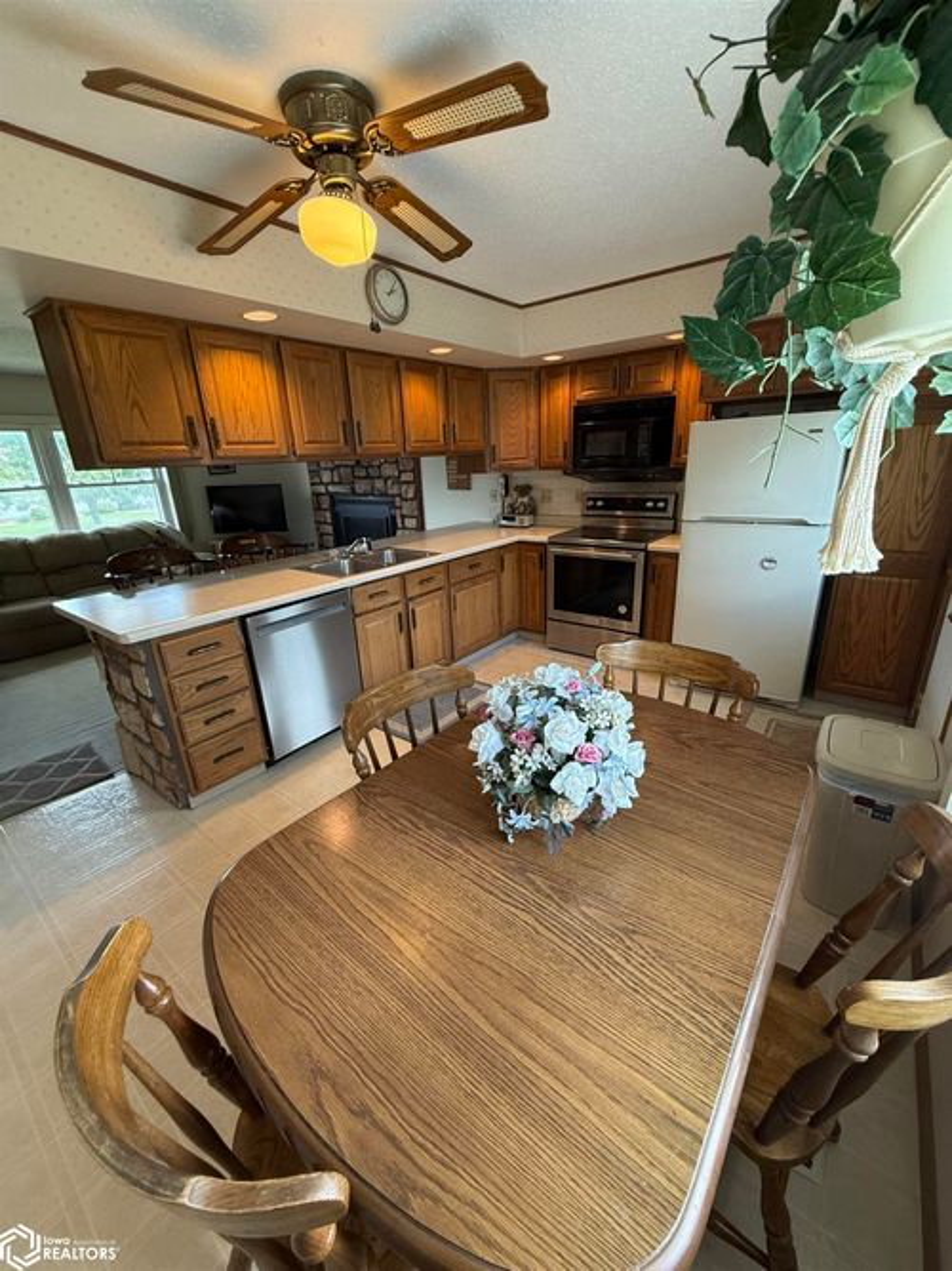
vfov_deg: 102.1
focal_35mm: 14
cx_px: 476
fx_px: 514
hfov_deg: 85.7
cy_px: 636
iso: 250
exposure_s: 1/120
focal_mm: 2.22
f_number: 2.2
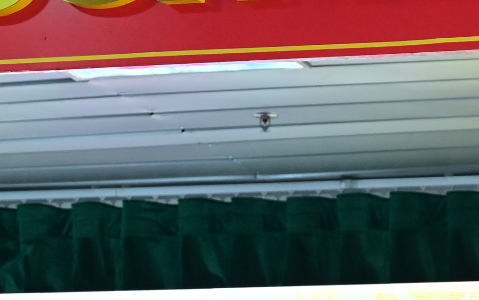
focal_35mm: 281
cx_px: 432
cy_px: 653
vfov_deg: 4.6
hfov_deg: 7.5
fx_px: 3668
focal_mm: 62
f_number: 4
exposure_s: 1/160
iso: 2000
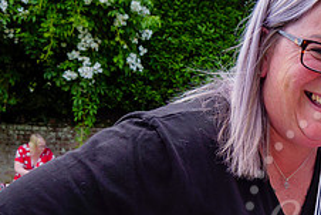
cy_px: 230
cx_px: 379
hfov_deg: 27.8
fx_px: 571
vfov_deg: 20.4
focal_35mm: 64
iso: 200
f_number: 3.5
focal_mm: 12
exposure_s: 1/640
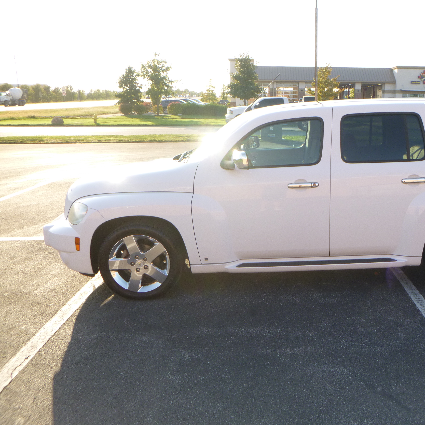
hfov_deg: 49.5
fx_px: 444
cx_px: 307
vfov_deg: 51.1
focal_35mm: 32
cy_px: 208
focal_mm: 4.5
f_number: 3.9
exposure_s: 1/160
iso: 100
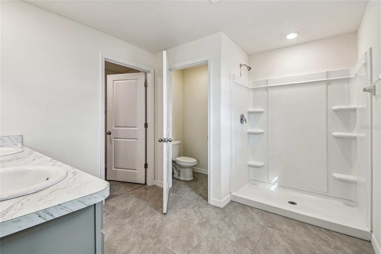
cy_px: 127
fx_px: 159
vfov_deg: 77.3
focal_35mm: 15
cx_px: 190
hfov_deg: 100.4
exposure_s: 1/13
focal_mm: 10
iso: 100
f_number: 7.1
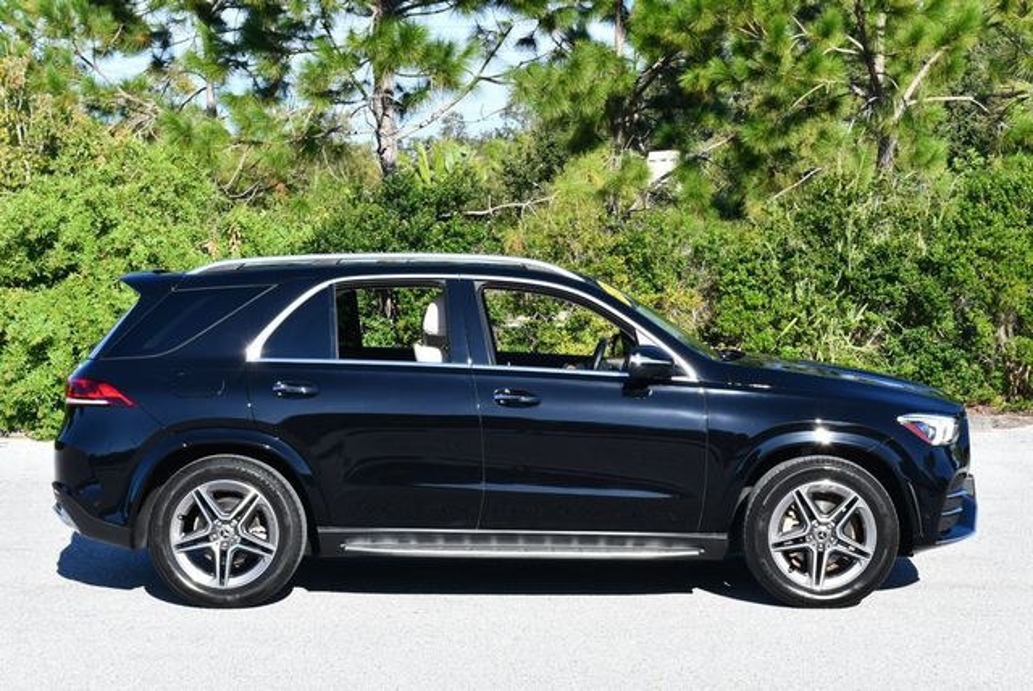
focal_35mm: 70
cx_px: 516
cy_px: 346
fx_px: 2010
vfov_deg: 19.5
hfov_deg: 28.8
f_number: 8
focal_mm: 35
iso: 200
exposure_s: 1/250
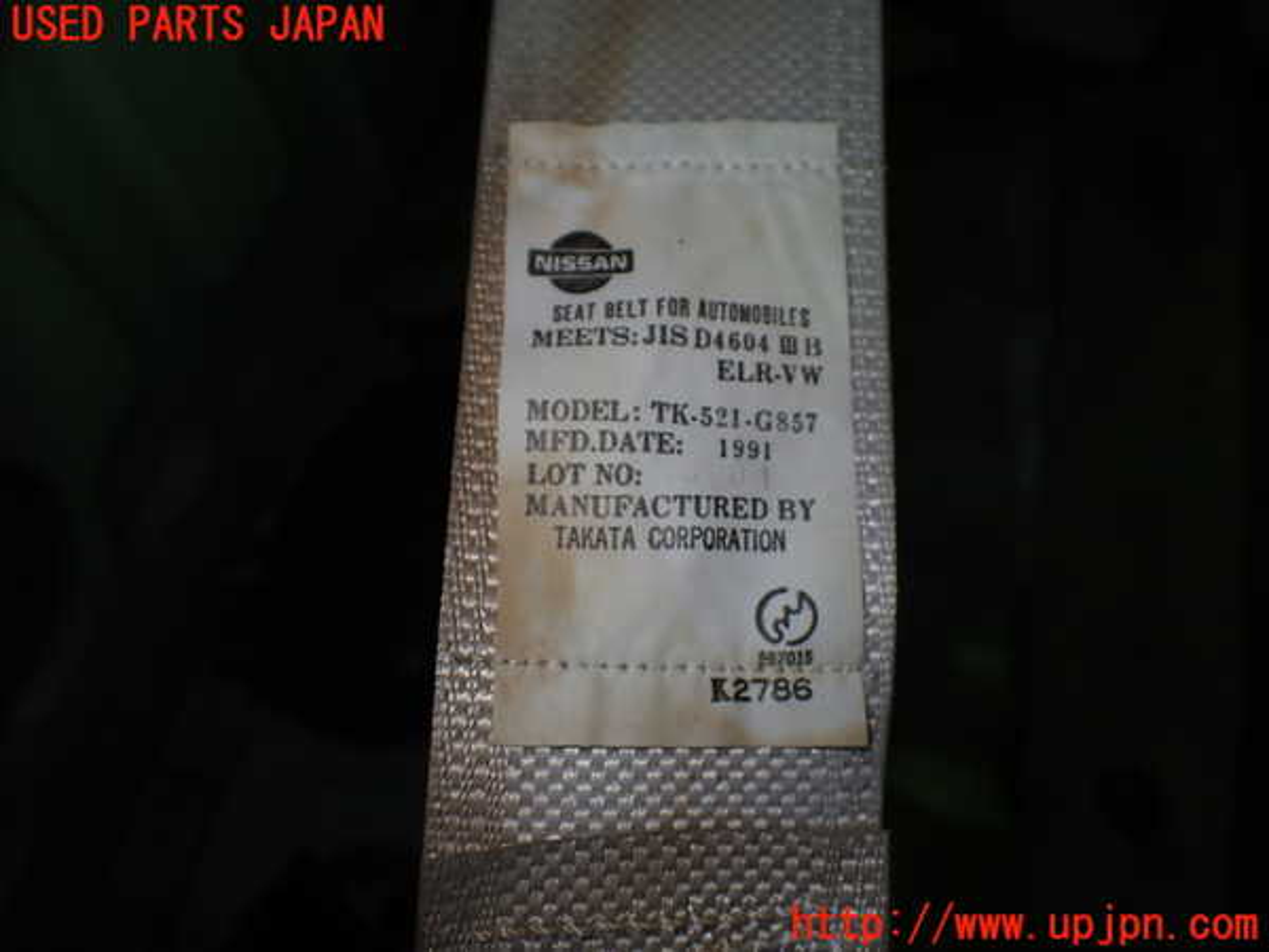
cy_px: 476
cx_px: 634
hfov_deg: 60.0
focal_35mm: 30
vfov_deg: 46.8
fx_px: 1100
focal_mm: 5.4
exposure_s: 1/125
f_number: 2.3
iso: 160
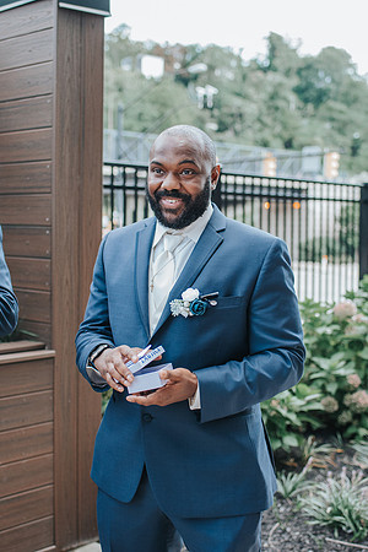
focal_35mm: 52
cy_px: 276
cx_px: 197
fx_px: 804
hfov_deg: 25.8
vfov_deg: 37.9
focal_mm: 35
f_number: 2.2
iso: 500
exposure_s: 1/800
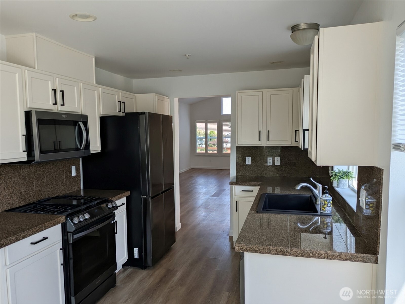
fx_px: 293
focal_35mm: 25
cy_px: 152
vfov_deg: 54.9
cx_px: 202
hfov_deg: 69.4
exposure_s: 1/352
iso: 50
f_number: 1.89
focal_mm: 5.43
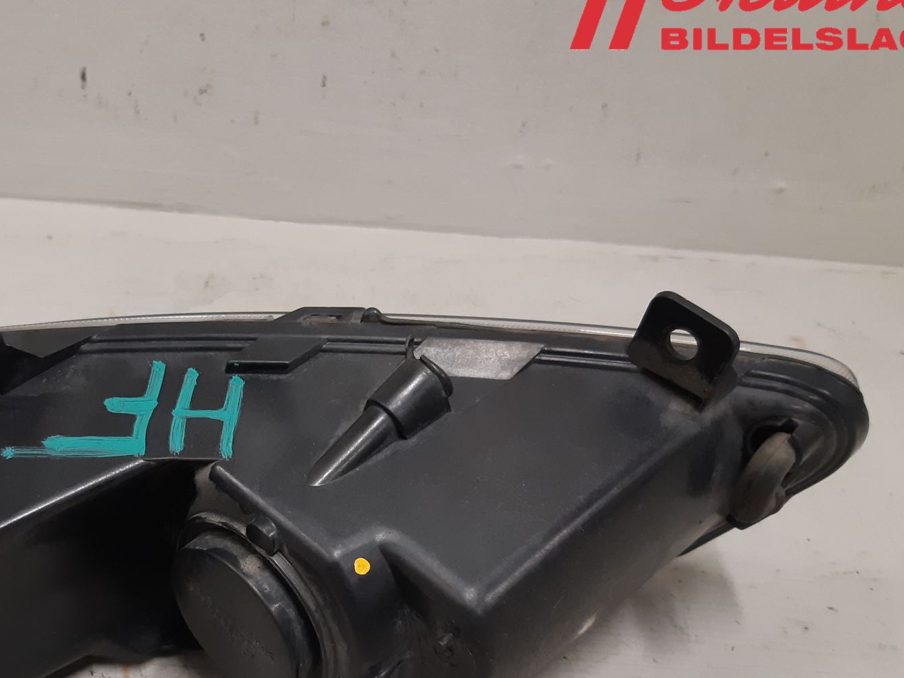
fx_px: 1045
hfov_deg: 46.0
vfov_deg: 35.6
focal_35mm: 40
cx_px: 291
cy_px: 457
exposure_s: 1/50
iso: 160
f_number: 1.7
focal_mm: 3.93
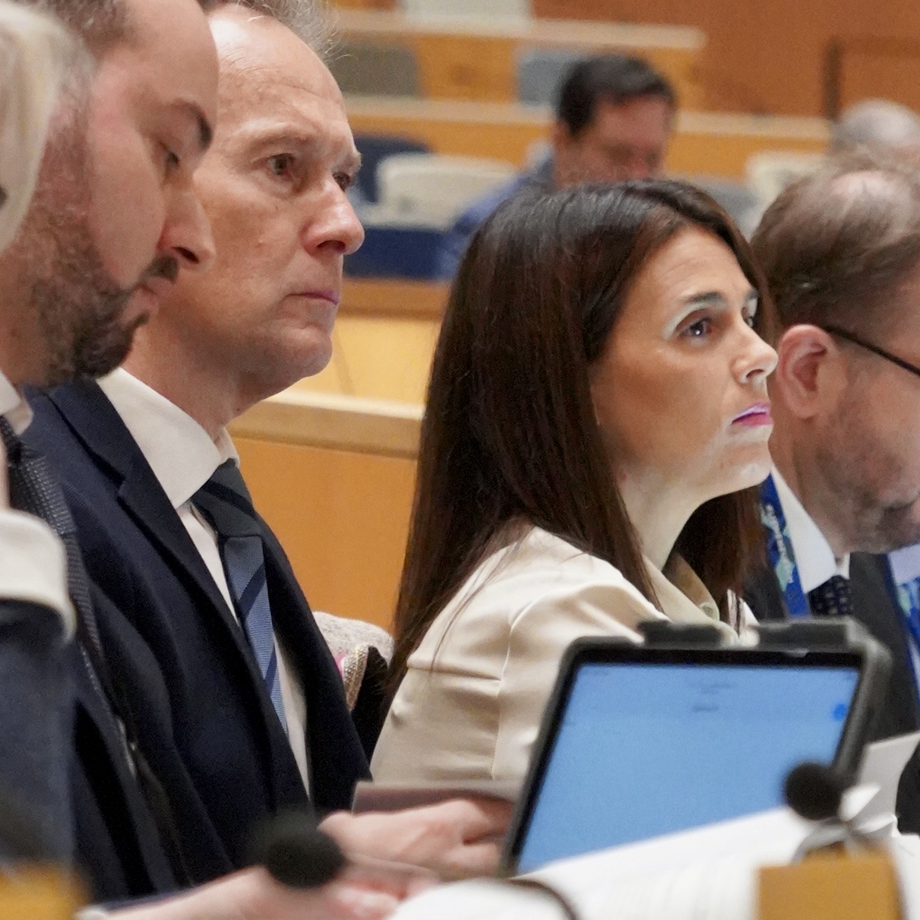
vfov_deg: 5.4
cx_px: 622
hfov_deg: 5.4
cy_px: -27
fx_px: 9802
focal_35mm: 326
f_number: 6.3
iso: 12800
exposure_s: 1/160
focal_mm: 118
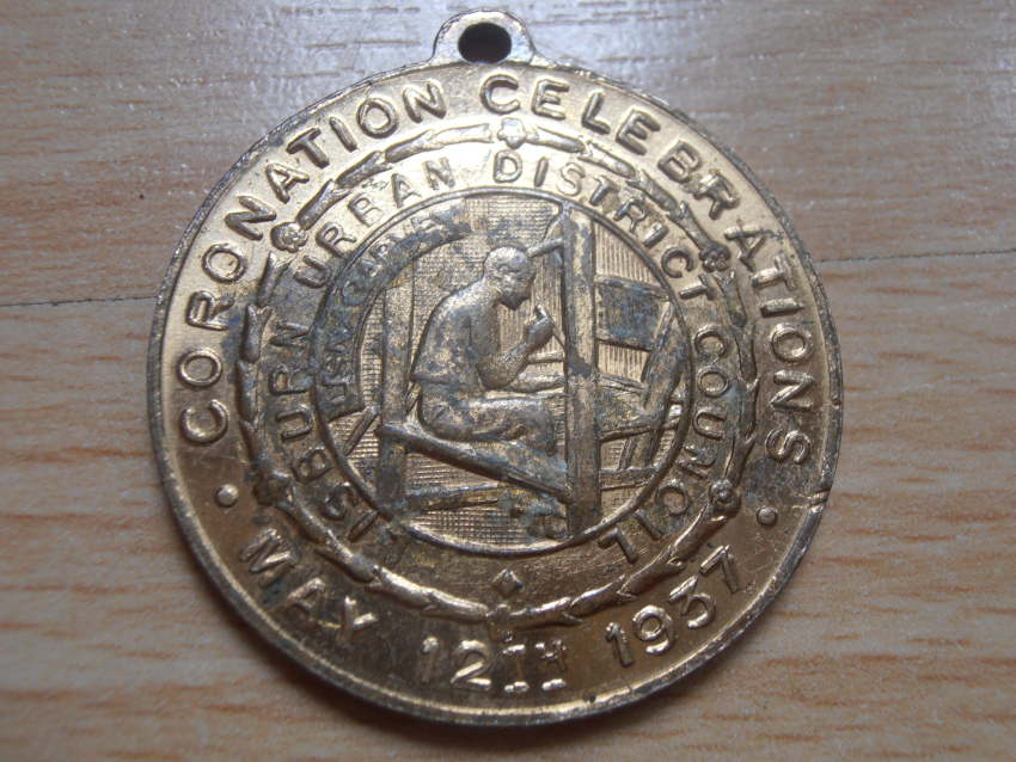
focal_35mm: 37
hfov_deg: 50.1
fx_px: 1086
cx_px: 508
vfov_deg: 38.7
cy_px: 381
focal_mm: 6.61
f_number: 3.9
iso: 125
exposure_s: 1/15
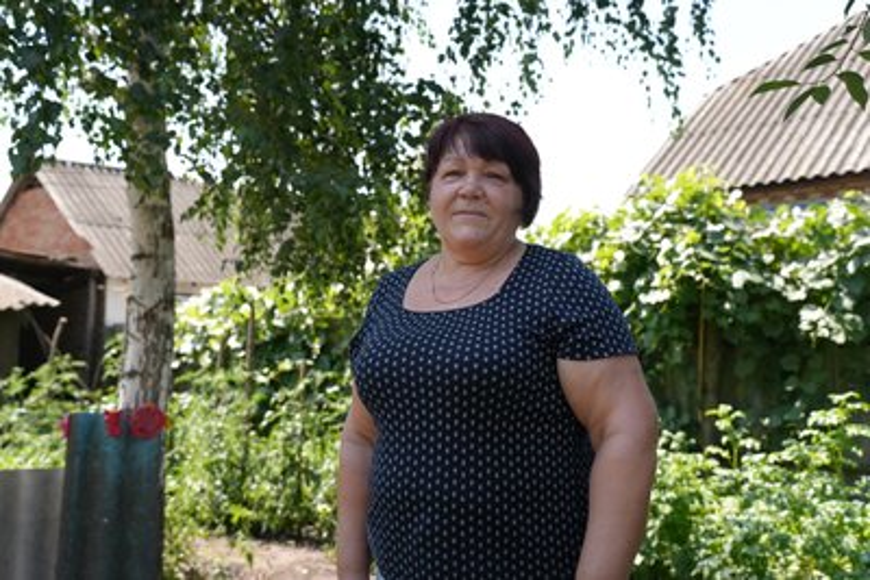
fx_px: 967
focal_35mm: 40
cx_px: 435
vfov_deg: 33.4
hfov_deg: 48.4
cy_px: 290
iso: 2500
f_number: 4
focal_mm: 40
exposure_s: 1/160
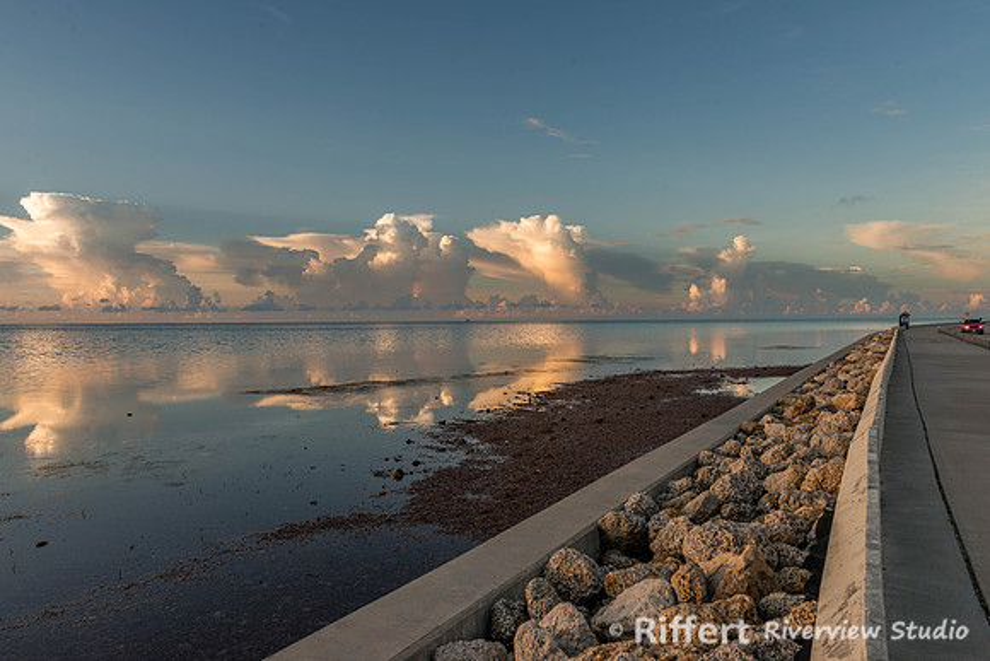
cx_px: 495
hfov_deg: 72.0
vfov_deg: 51.8
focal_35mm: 25
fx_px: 681
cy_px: 330
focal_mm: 24
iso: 100
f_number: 10
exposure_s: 1/80
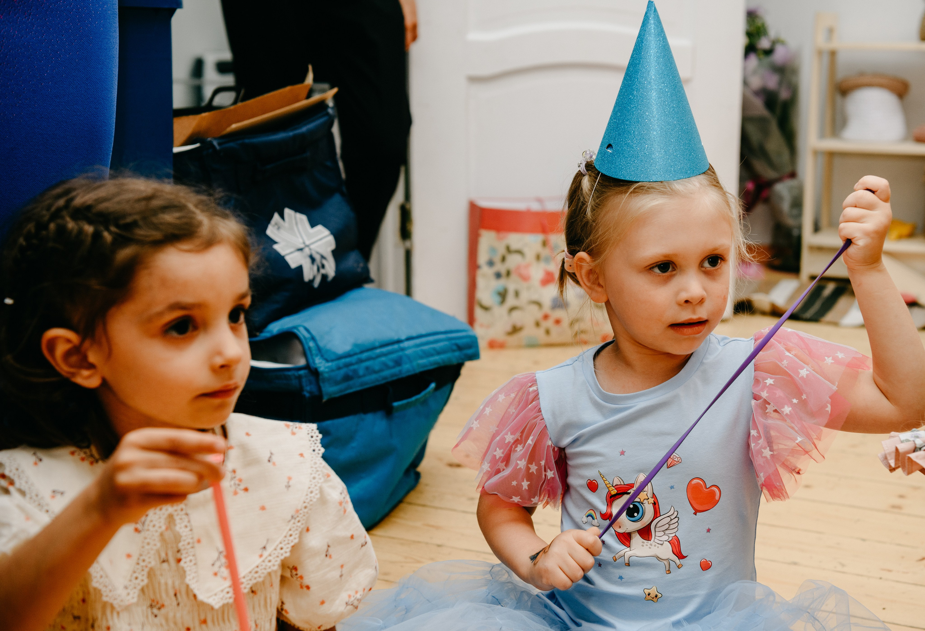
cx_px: 540
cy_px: 326
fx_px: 1439
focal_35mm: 56
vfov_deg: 24.7
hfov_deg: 35.5
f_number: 4
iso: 125
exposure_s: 1/160
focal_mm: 48
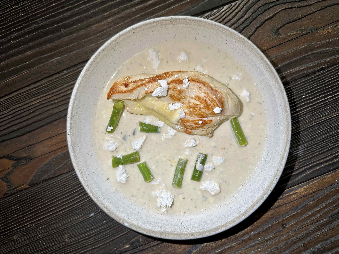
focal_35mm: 24
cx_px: 170
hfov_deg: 71.6
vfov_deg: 56.8
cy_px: 127
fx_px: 235
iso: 125
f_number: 1.78
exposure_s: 1/121
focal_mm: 6.86
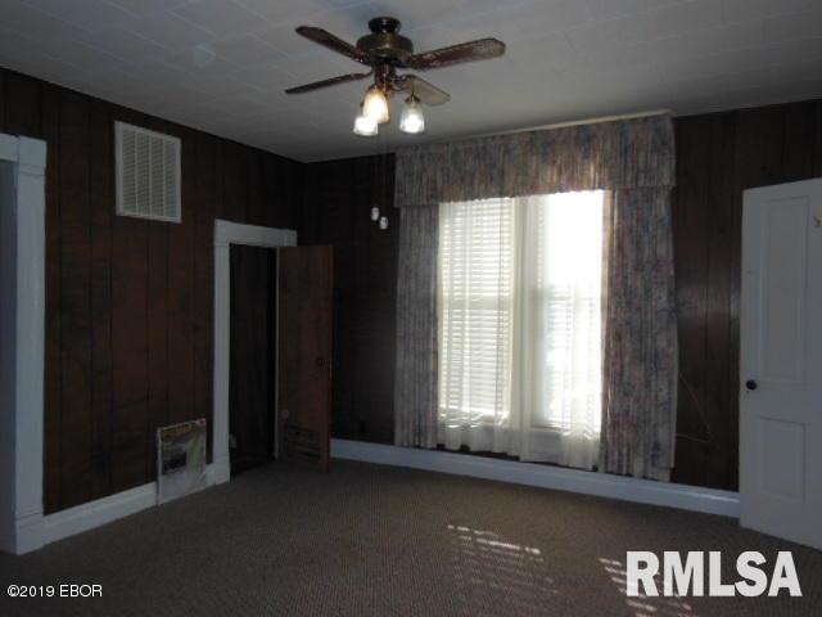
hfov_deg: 69.4
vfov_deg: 54.9
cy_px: 308
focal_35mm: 25
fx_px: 594
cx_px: 411
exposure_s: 1/200
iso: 125
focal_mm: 4.5
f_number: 3.5
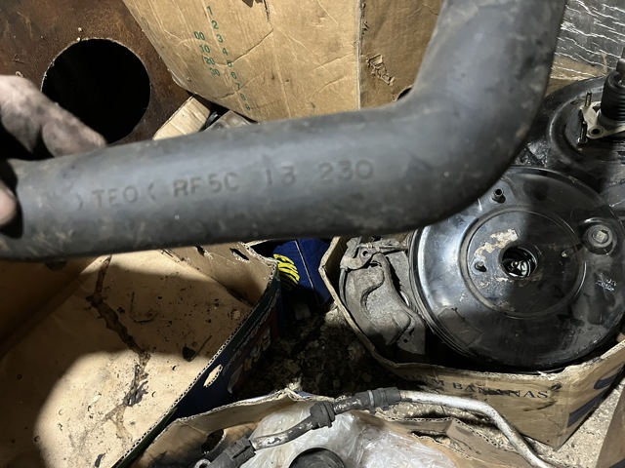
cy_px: 234
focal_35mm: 26
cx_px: 312
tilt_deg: -49.3
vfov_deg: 53.1
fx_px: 469
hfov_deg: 67.3
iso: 640
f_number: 1.6
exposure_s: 1/30
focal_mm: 5.1
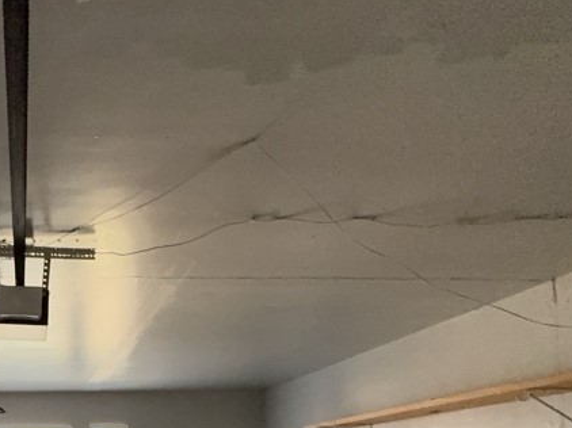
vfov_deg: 36.0
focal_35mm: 34
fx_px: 562
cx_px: 27
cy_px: 463
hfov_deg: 46.9
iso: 250
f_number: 2.2
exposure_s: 1/48
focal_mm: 2.22
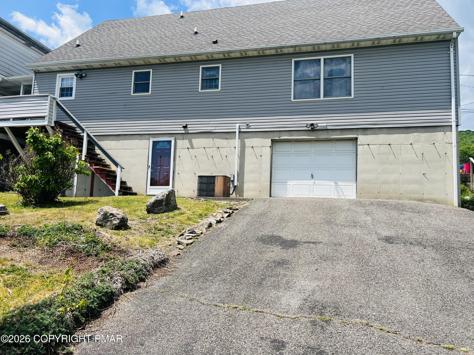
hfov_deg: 67.3
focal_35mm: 26
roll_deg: -2.2
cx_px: 237
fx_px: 356
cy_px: 178
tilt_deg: +6.6
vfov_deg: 53.1
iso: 50
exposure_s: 1/3571
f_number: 1.5
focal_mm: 5.7
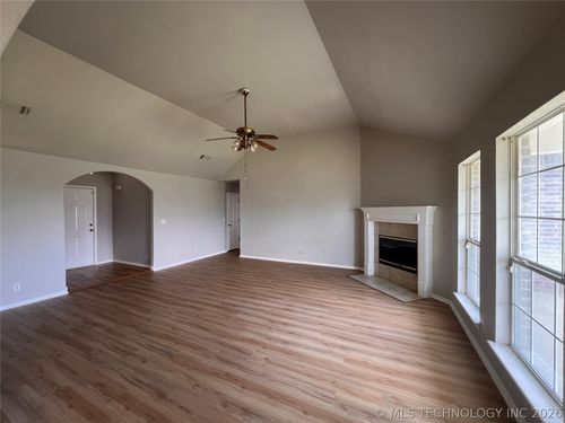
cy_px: 212
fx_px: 212
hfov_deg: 106.2
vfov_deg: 89.9
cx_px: 282
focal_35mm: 13
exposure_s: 1/60
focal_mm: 1.57
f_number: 1.8
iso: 125
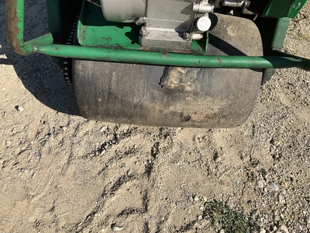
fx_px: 260
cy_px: 116
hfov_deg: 61.7
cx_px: 155
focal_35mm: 29
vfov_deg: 48.2
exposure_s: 1/1730
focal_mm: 3
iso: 25
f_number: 1.8
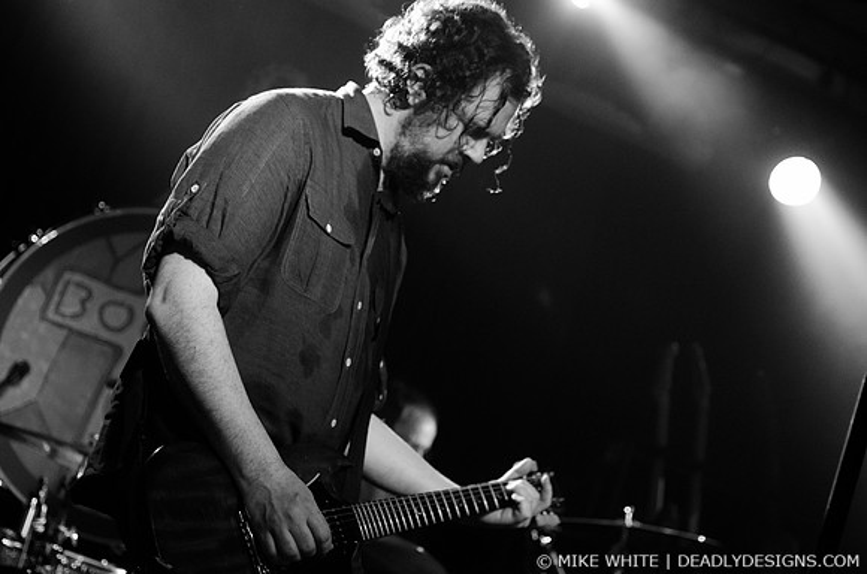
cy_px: 287
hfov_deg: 28.1
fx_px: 1730
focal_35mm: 72
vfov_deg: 18.8
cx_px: 434
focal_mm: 48
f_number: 3.8
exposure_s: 1/80
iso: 1600
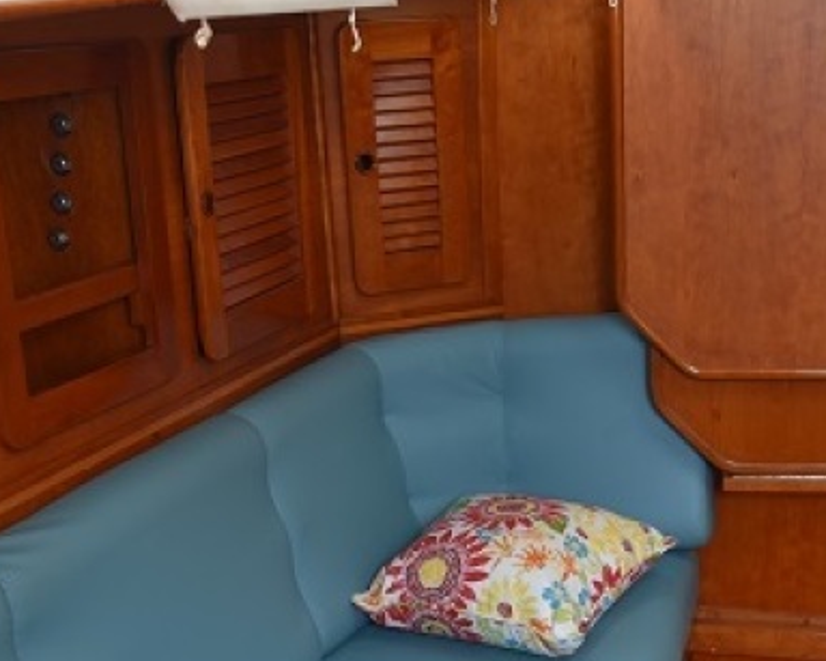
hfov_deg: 28.6
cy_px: 607
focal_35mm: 66
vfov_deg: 22.5
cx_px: 530
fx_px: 1613
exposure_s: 1/60
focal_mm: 30
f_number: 4
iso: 560
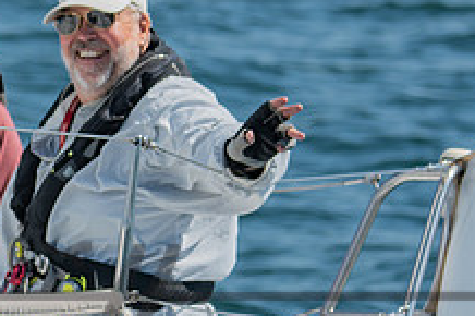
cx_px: -133
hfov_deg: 3.1
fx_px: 8688
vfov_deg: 2.1
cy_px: 348
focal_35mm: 659
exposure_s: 1/500
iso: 100
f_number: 5.6
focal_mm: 165
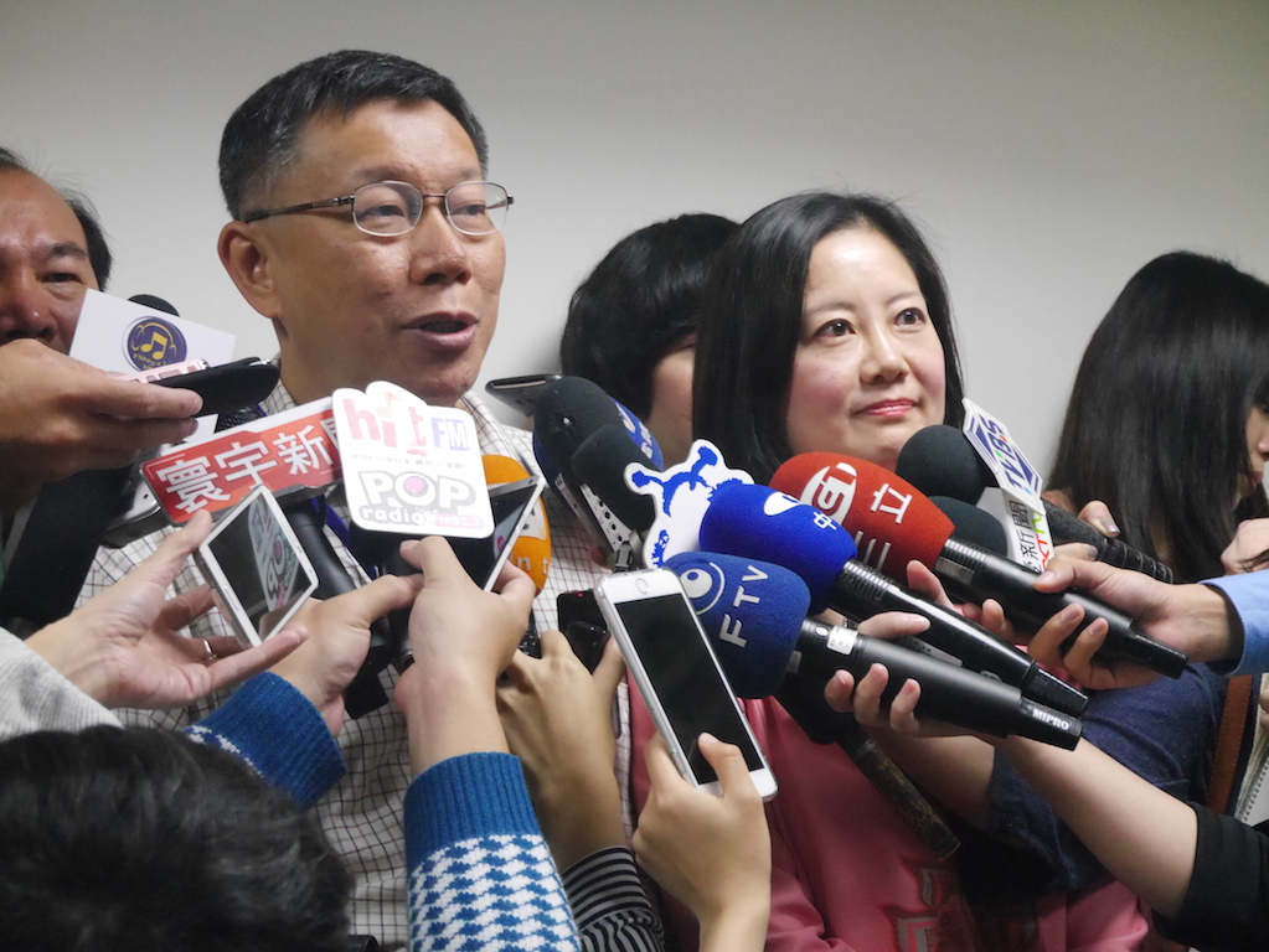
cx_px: 634
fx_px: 2640
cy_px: 476
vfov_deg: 20.5
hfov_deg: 27.0
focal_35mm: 72
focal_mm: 36
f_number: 5.6
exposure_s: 1/80
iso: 2500
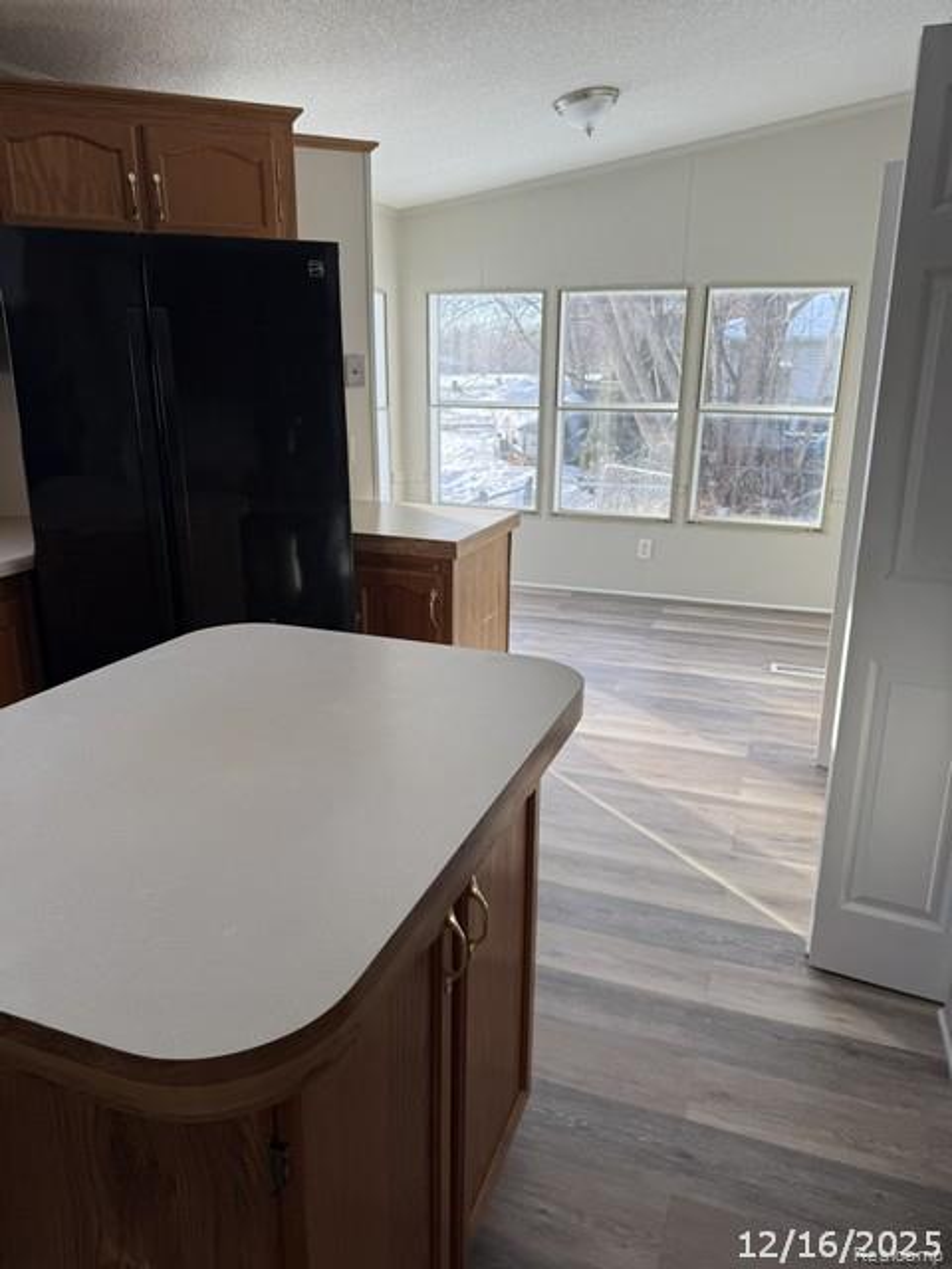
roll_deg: -2.0
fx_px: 880
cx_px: 476
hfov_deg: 56.8
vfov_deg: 71.6
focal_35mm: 24
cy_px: 634
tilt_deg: -12.7
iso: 80
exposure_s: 1/347
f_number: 1.78
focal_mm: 6.76
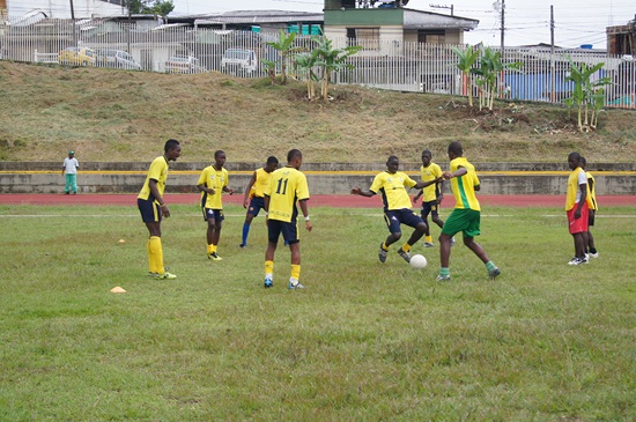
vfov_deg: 18.1
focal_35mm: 75
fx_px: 1323
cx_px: 318
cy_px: 211
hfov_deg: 27.0
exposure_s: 1/200
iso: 200
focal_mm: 50
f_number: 5.6
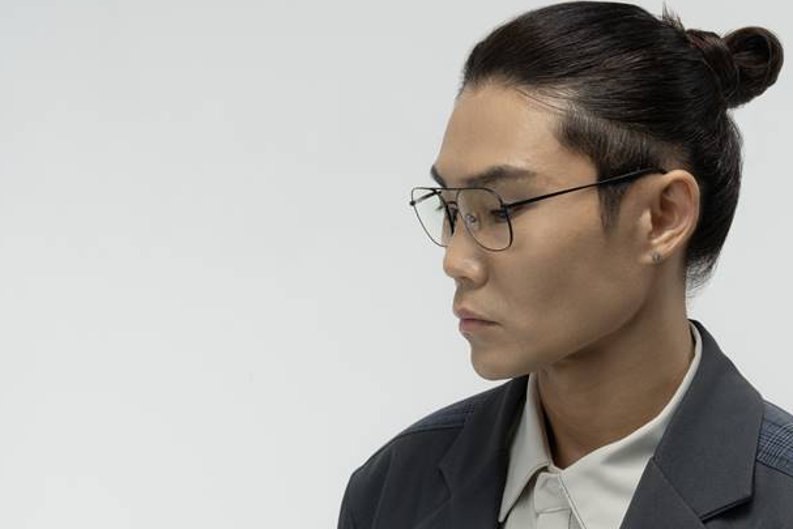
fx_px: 1895
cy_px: 273
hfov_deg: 23.5
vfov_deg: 15.9
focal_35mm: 86
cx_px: 519
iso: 250
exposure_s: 1/125
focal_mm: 58
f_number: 16
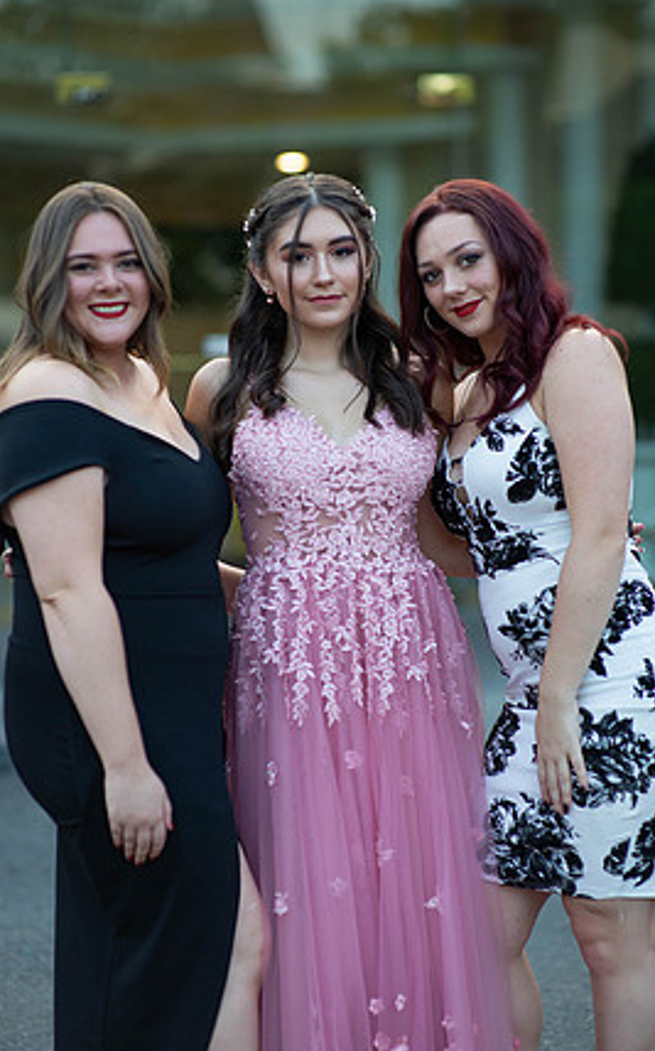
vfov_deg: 22.8
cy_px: 526
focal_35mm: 91
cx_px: 318
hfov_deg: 14.3
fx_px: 2603
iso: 250
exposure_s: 1/800
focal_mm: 85
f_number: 2
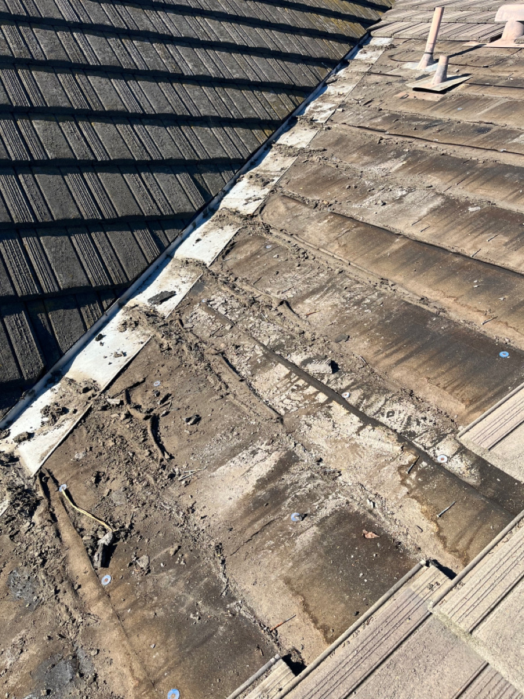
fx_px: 525
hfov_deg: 53.1
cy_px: 350
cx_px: 262
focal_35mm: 26
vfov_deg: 67.3
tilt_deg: -25.7
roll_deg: -6.0
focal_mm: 5.1
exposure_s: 1/1802
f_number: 1.6
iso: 50
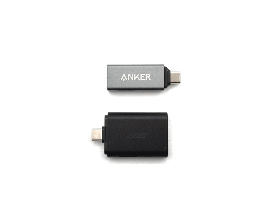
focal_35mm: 48
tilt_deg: -88.0
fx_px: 383
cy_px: 104
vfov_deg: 30.3
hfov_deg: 39.6
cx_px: 138
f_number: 1.78
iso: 64
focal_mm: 6.76
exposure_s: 1/726
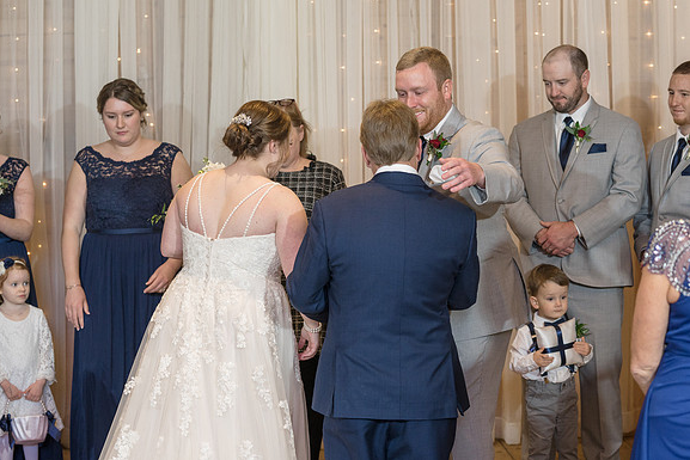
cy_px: 250
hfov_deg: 25.1
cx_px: 357
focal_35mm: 81
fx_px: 1553
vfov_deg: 16.9
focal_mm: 70
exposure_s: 1/200
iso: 2000
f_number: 4
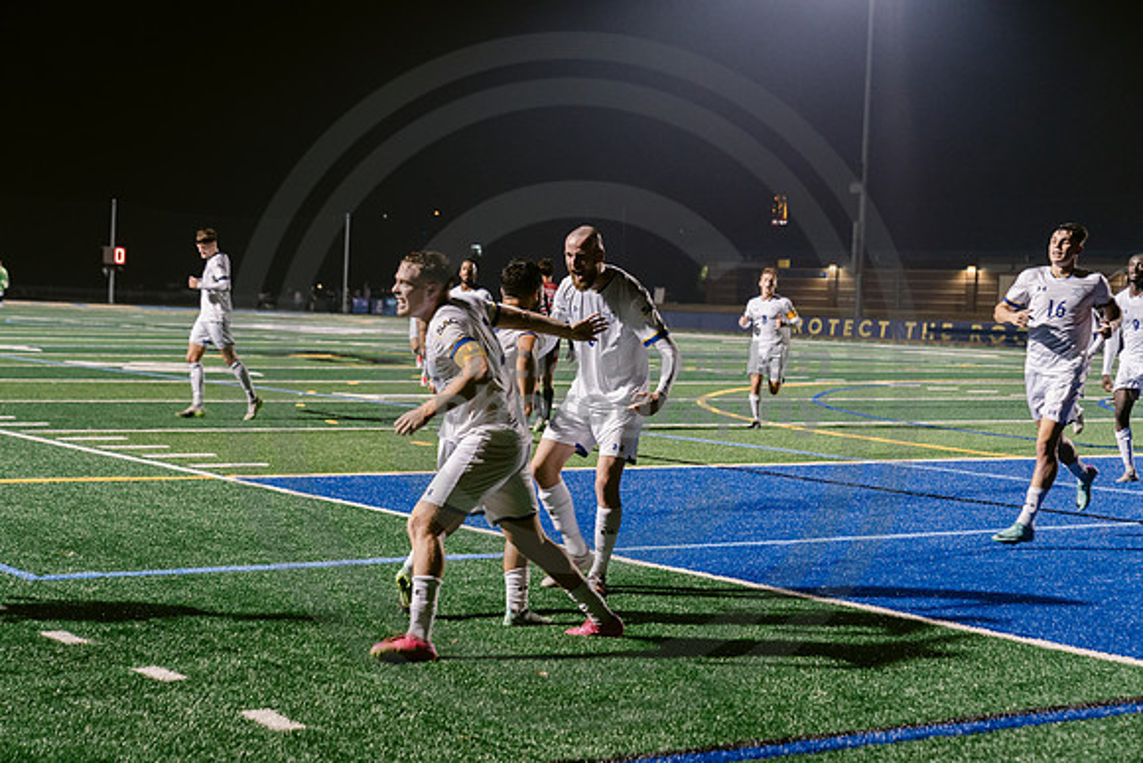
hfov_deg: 28.8
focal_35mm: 70
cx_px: 571
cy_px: 382
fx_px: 2223
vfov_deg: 19.5
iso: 2500
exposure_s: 1/200
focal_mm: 70
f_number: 4
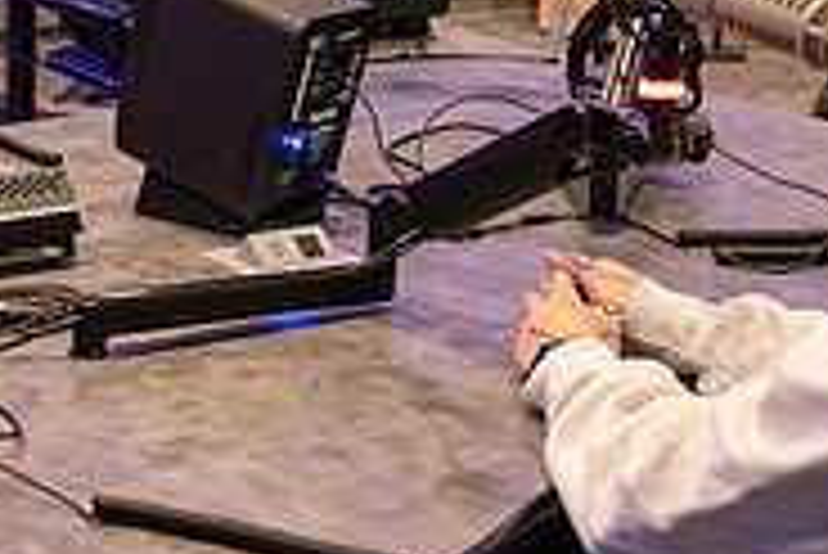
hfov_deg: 22.8
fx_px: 1956
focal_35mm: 85
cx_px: -32
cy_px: 47
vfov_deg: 15.9
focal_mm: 27
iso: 1600
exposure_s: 1/60
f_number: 2.8
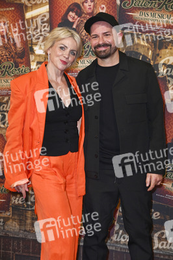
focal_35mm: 98
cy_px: 130
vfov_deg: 20.8
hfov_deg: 13.9
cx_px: 86
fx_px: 708
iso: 1250
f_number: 5.6
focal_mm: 98
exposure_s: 1/250
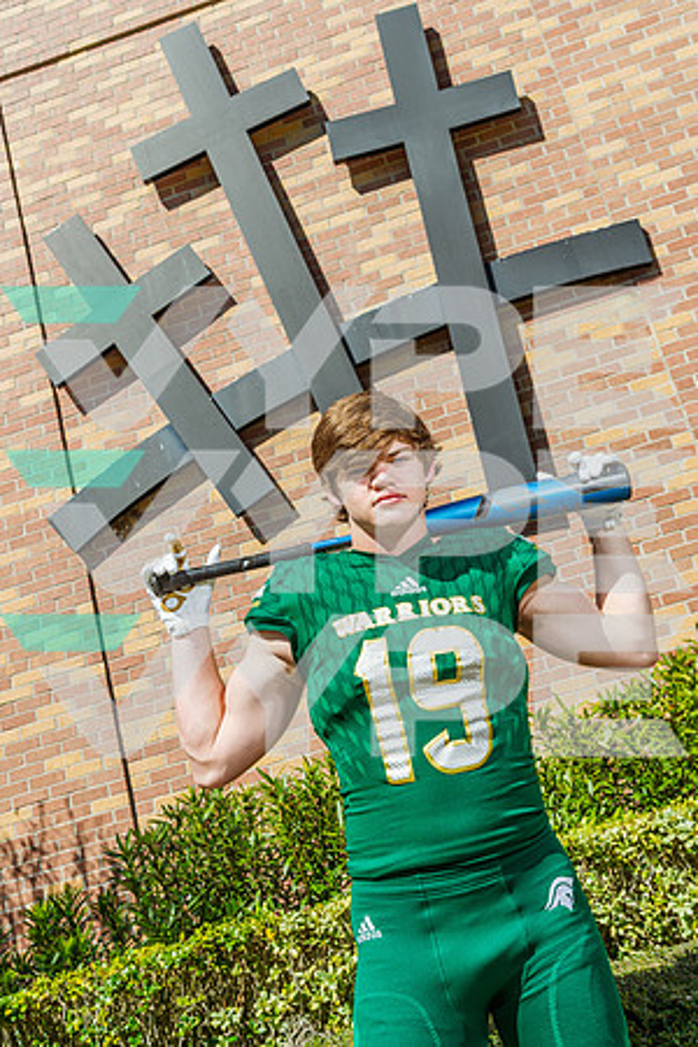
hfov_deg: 33.4
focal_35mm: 40
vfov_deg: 48.5
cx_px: 349
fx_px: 1163
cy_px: 524
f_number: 11
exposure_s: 1/125
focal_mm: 40
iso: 100
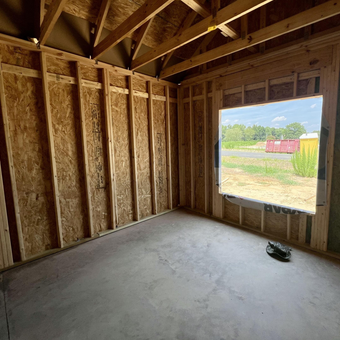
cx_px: 199
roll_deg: -0.2
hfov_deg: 86.6
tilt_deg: -6.9
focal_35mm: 16
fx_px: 178
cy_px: 163
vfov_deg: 87.4
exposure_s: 1/552
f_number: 1.8
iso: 32
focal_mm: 1.57
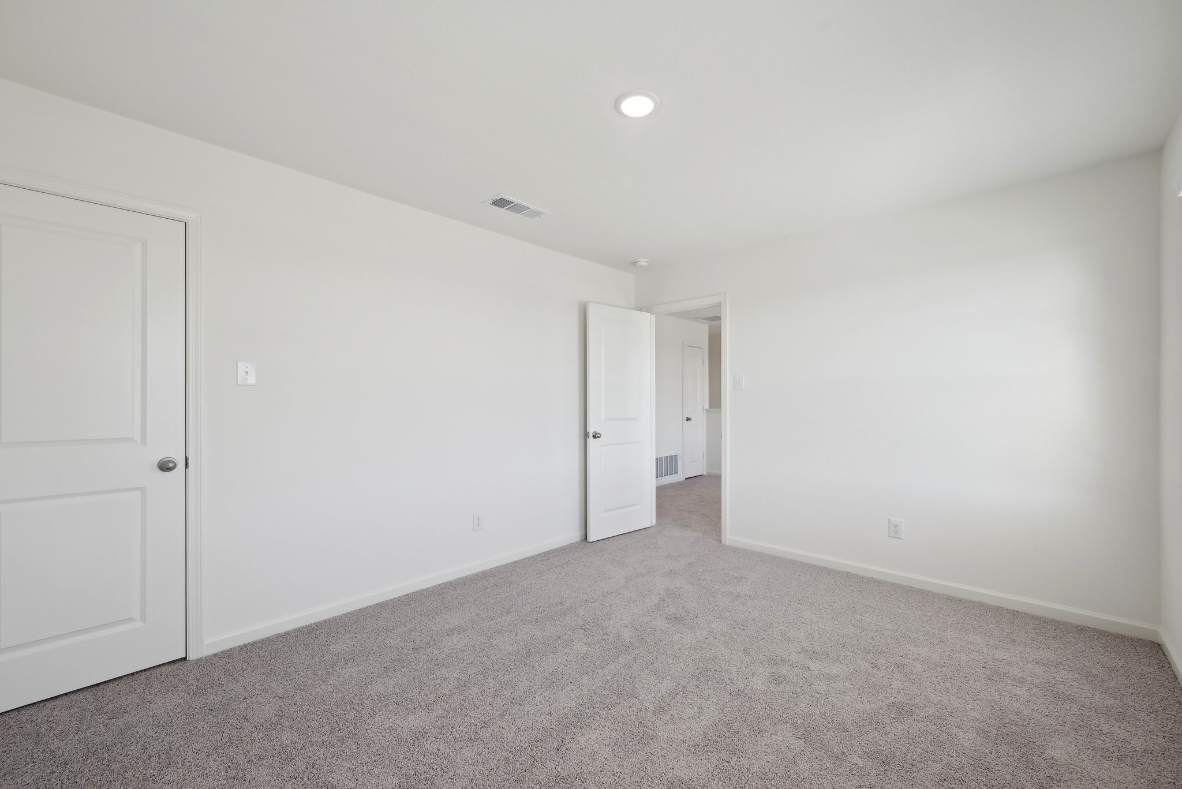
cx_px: 591
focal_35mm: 14
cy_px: 394
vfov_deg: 81.3
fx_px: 460
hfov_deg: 104.2
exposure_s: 1/40
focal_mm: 14
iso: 160
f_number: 8
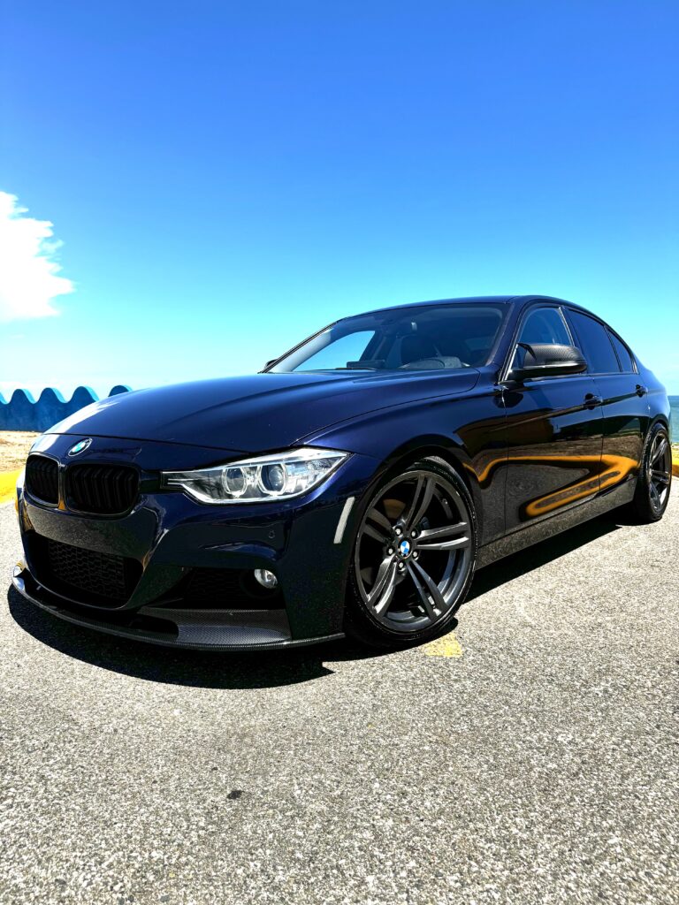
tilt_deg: -3.8
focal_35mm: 24
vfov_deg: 71.6
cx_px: 340
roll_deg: +0.8
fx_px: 628
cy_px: 452
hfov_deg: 56.8
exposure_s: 1/4608
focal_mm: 6.76
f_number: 1.78
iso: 80
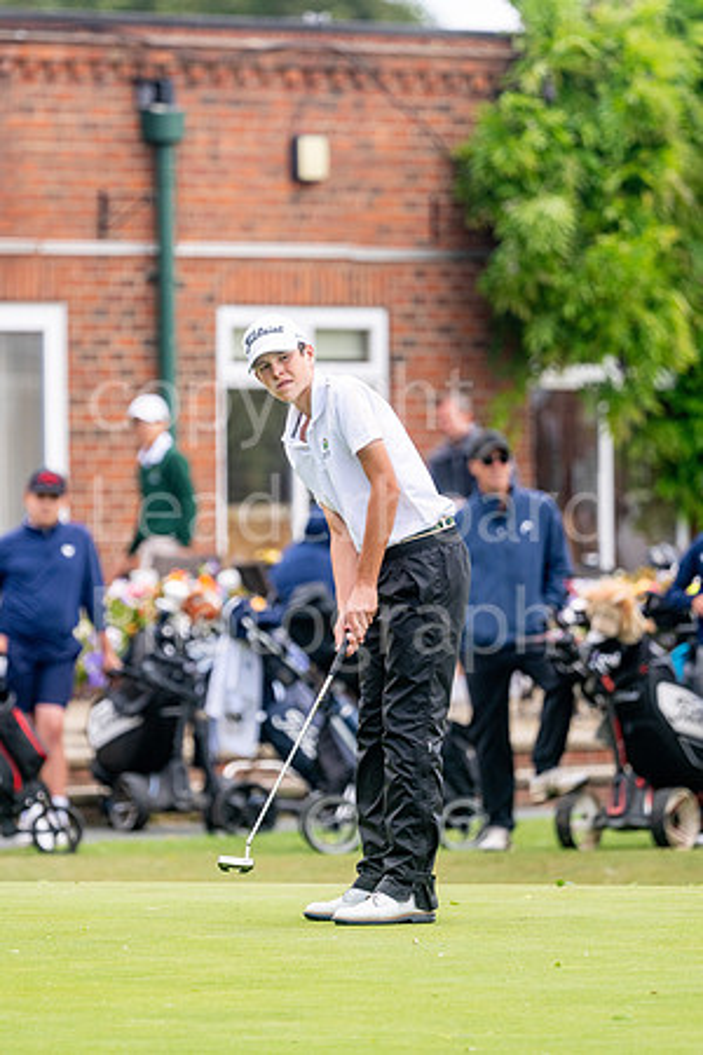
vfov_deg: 4.6
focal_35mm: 450
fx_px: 13180
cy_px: 528
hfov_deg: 3.1
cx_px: 352
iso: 320
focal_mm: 300
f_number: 4
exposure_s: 1/1250
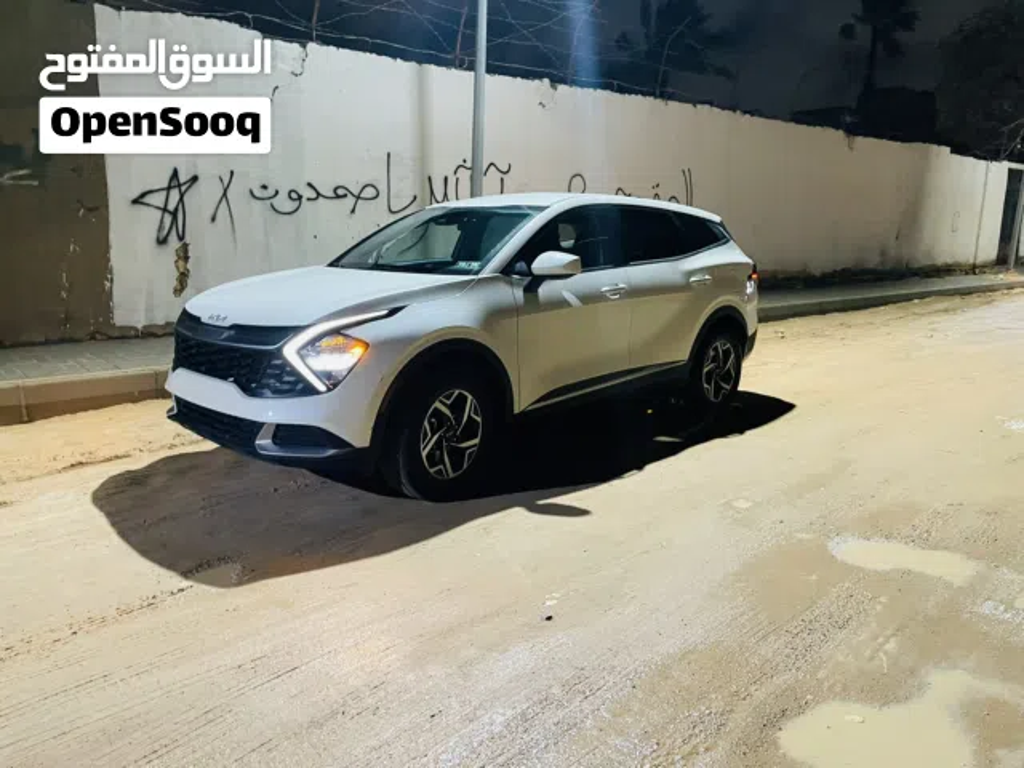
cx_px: 512
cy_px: 384
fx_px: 740
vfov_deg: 54.9
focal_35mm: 25
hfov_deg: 69.4
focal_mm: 5.1
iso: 500
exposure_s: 1/50
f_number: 1.6
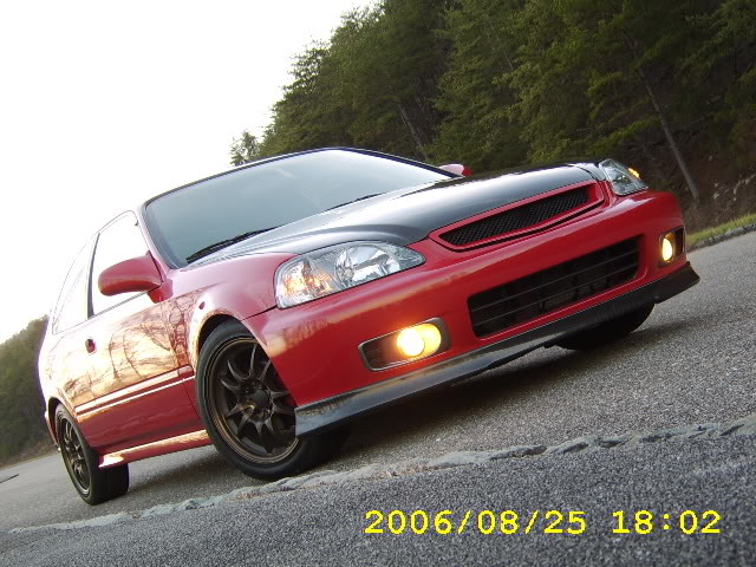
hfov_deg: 41.2
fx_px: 1005
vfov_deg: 31.5
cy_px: 284
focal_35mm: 46
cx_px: 378
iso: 71
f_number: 3.5
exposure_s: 1/24
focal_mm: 11.93
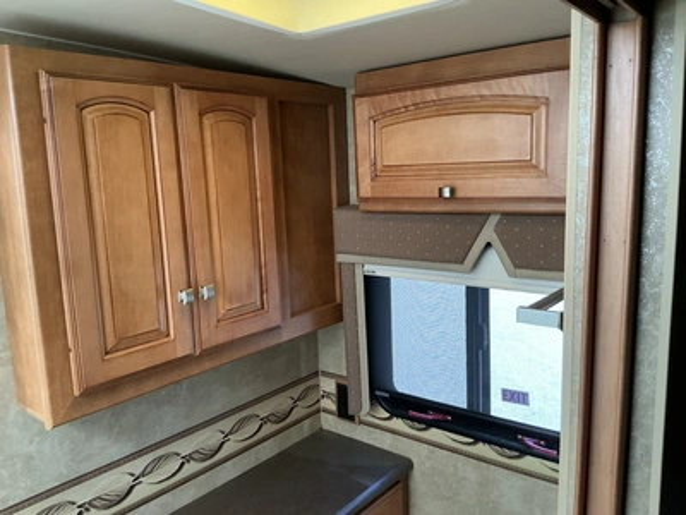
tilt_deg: -7.7
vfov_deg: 49.7
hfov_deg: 63.4
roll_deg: +3.2
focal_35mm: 28
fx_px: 555
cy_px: 258
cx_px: 343
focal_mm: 3
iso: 100
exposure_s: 1/60
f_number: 1.8
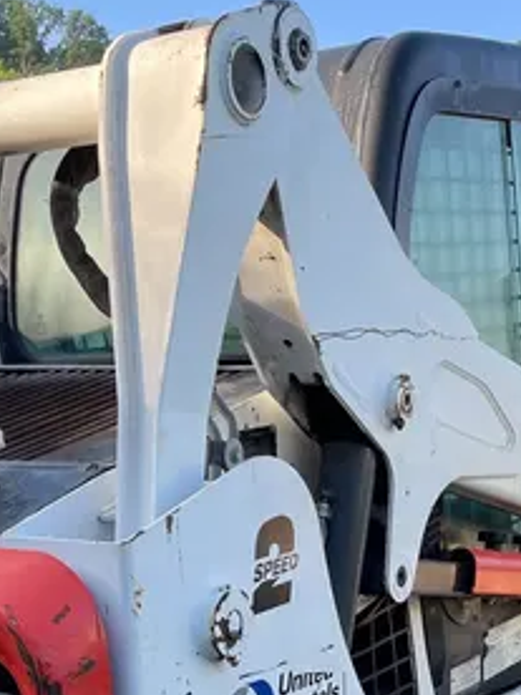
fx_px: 1385
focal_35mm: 69
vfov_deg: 25.9
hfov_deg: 21.3
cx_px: 227
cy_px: 772
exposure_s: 1/485
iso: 32
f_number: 1.6
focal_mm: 4.2
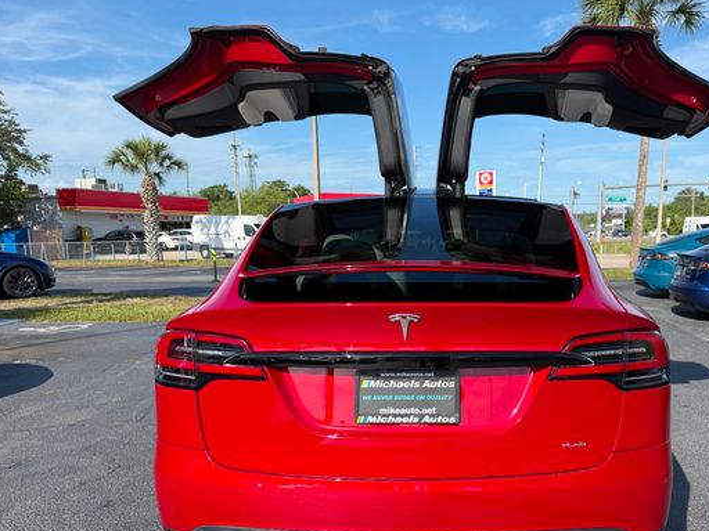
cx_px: 438
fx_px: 614
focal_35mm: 30
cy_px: 318
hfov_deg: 59.3
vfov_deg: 46.5
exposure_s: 1/3279
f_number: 1.78
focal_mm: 6.76
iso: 80
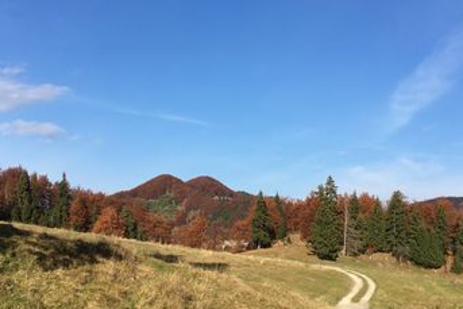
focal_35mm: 45
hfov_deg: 43.6
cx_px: 239
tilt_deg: +7.5
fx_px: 579
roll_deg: -1.0
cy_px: 173
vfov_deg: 29.9
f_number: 2.2
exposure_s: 1/1637
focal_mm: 4.15
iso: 25
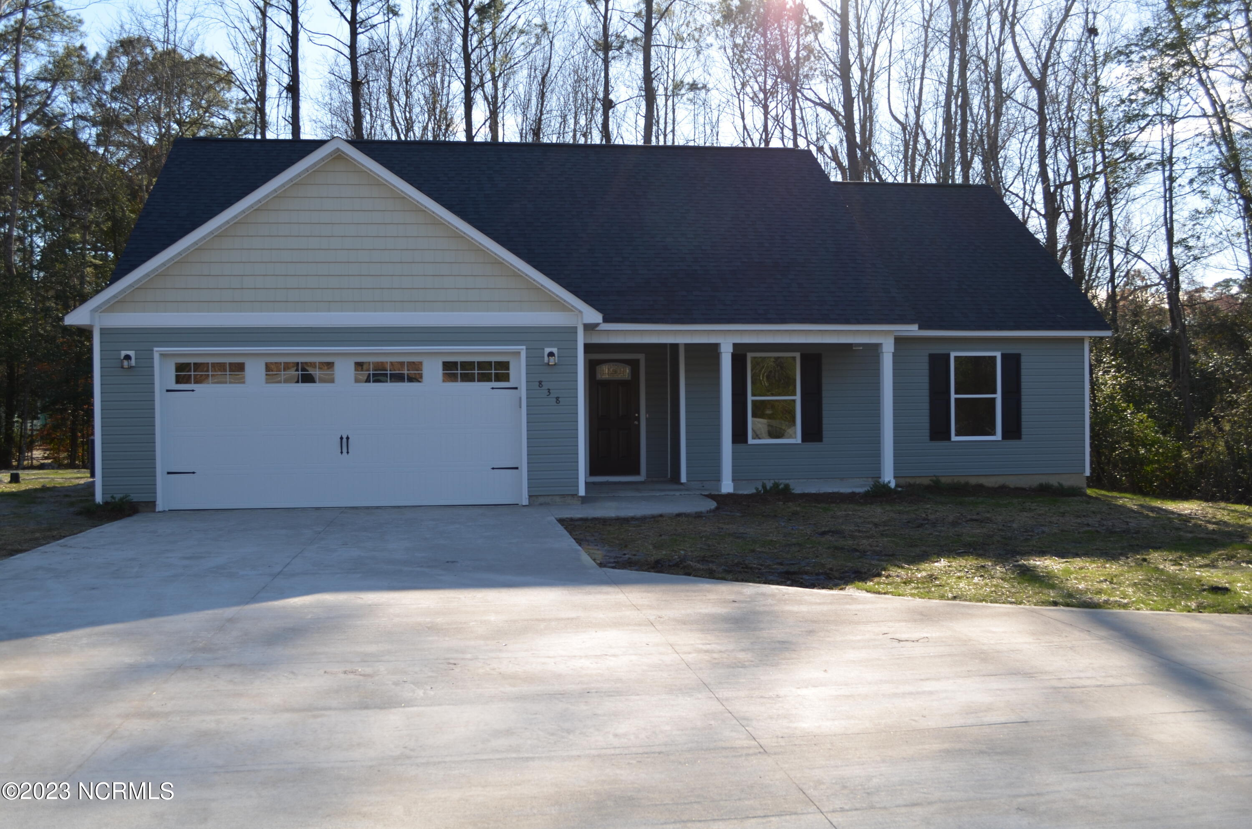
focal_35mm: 36
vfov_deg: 36.7
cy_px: 414
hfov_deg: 53.2
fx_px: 1249
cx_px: 626
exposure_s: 1/200
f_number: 7.1
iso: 100
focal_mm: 24
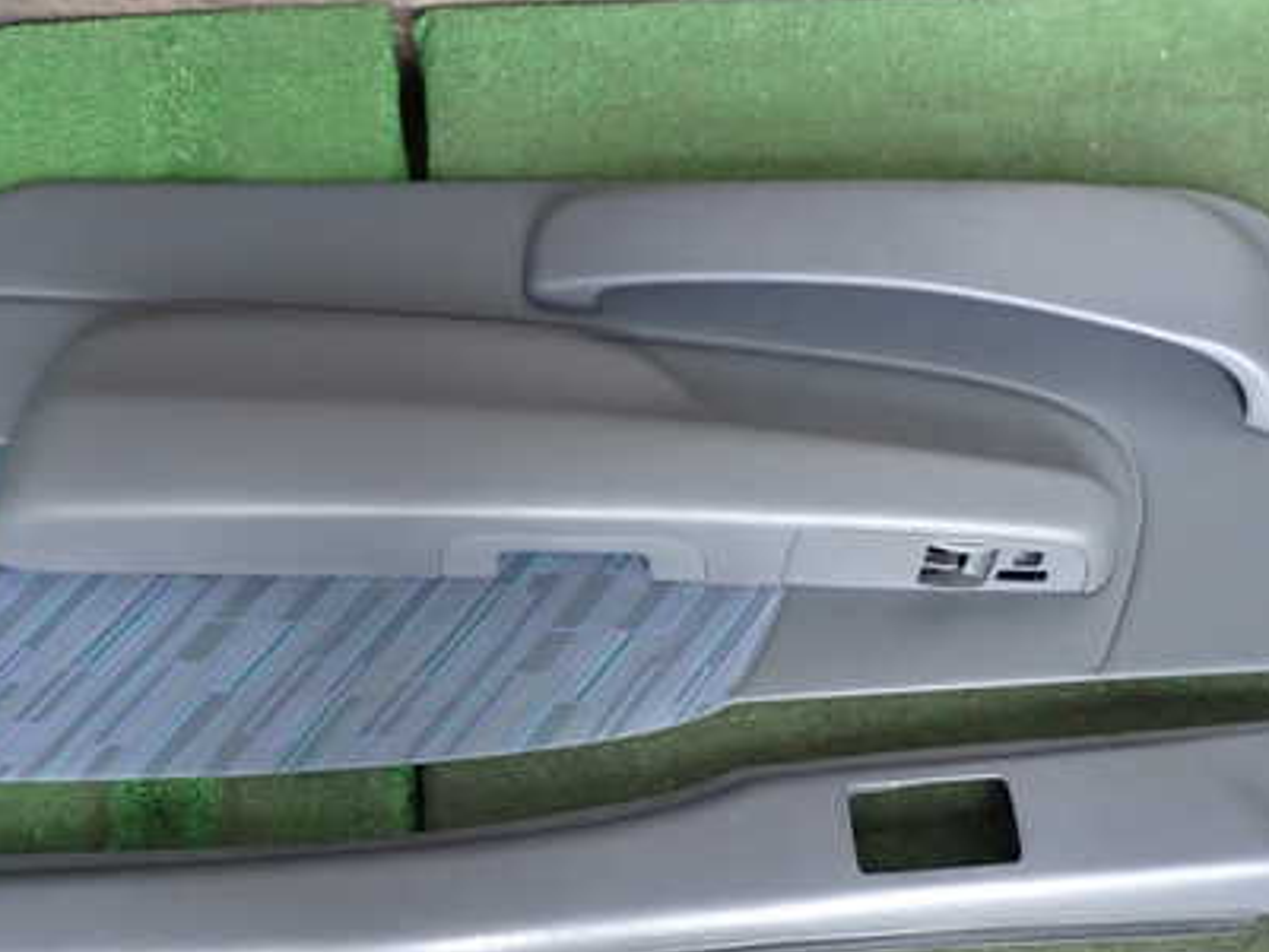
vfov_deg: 34.3
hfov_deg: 44.7
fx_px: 1540
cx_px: 565
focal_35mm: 42
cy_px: 552
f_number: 2.2
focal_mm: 5.05
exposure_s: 1/30
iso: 500
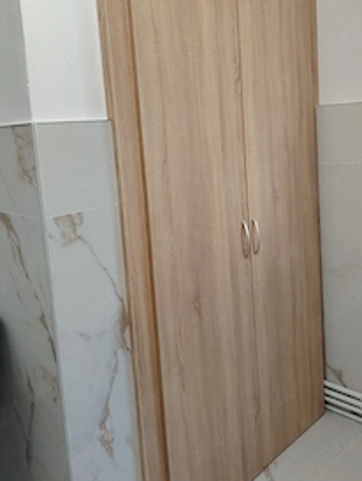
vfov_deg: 52.1
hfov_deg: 40.8
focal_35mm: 35
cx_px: 181
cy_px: 184
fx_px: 487
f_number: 1.75
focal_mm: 5.25
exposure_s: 1/400
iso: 2266
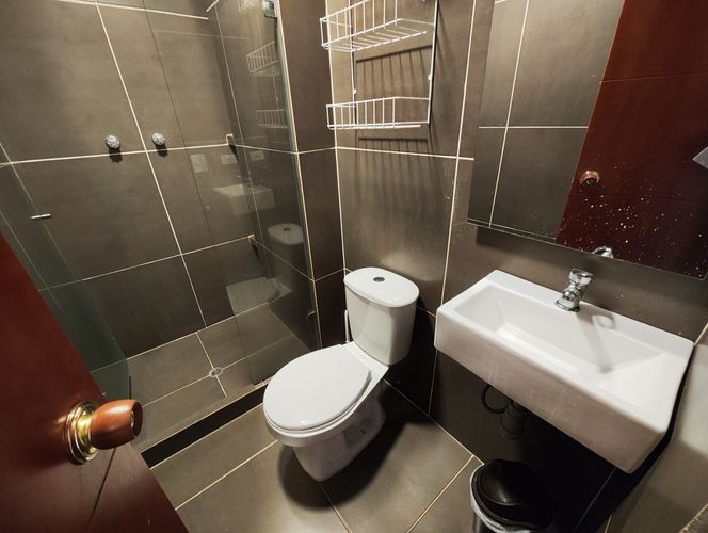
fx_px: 287
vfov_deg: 85.8
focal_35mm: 14
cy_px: 266
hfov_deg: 102.0
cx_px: 354
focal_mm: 2.16
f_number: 2.2
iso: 673
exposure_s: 1/24
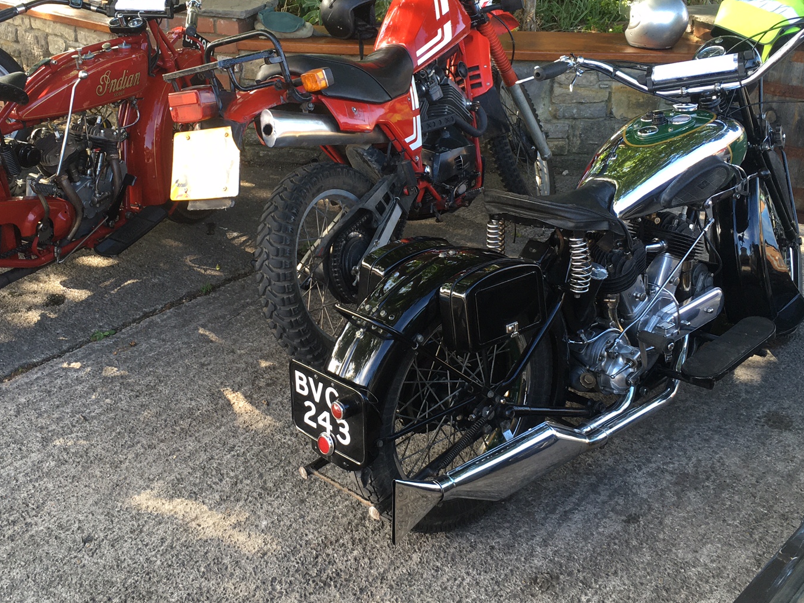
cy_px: 232
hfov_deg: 43.7
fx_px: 999
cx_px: 342
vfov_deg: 33.5
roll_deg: -1.8
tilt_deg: -23.4
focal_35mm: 43
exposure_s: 1/100
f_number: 2.2
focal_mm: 4.15
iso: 32
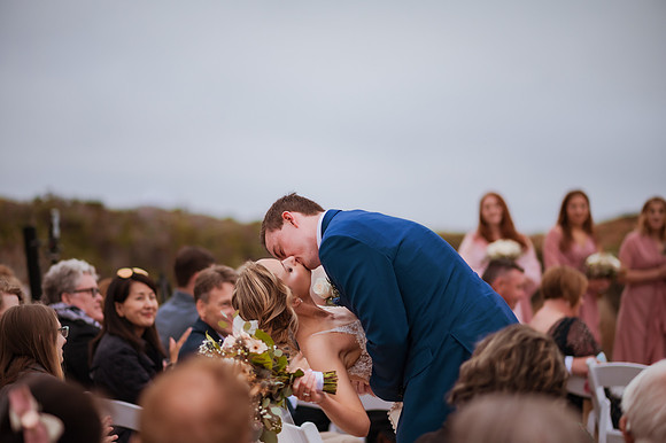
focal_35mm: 85
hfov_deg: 23.9
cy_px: 222
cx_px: 333
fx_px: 1572
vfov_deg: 16.1
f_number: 1.8
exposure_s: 1/2500
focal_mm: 85
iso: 200
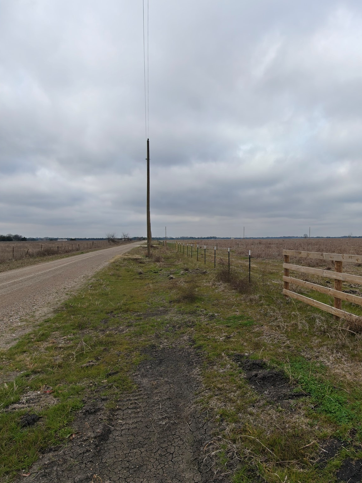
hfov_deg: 64.7
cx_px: 233
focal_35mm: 20
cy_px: 252
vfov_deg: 81.7
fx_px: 279
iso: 160
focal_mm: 2.3
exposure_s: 1/693
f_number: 2
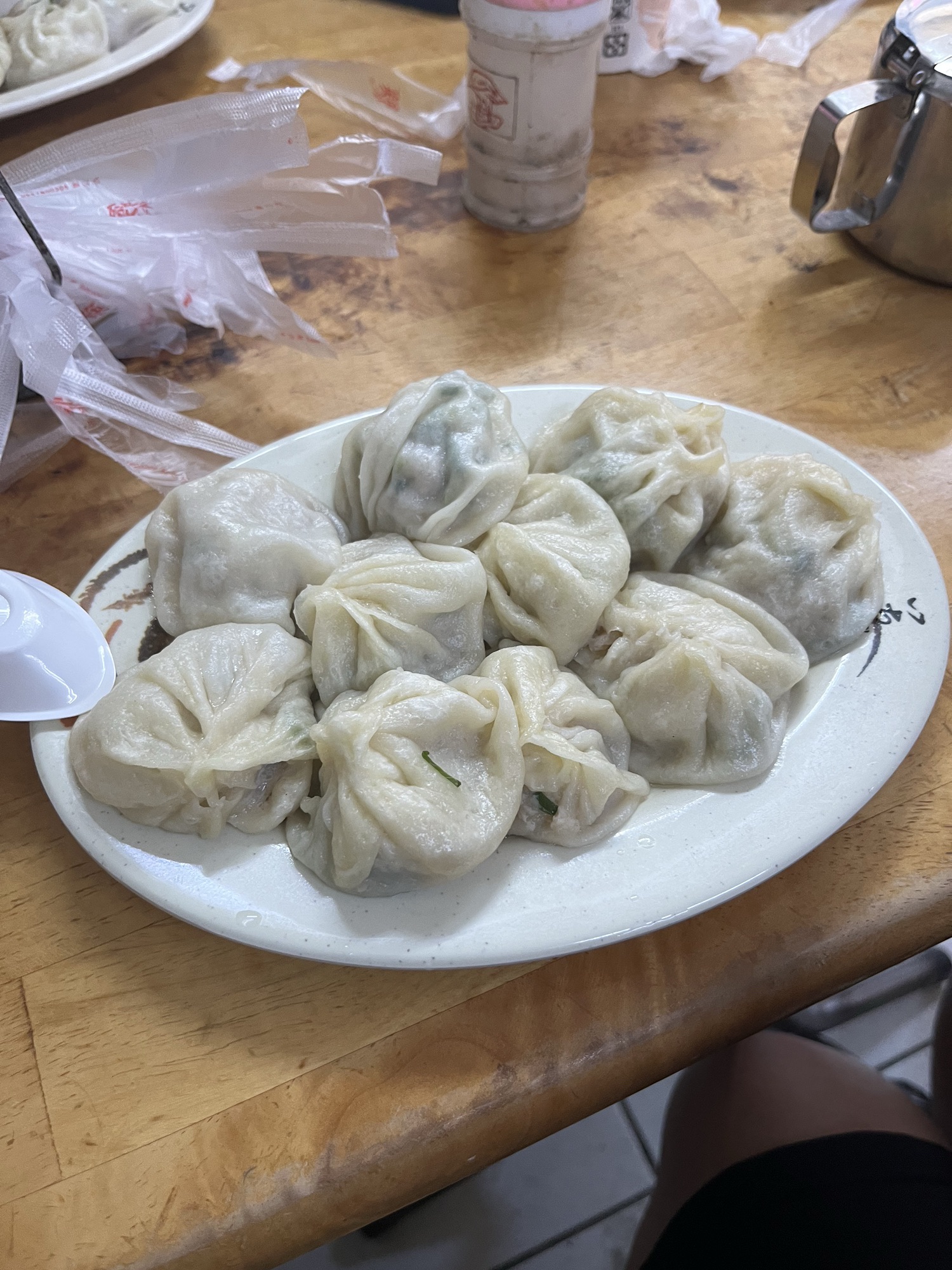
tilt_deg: -52.3
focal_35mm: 26
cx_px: 476
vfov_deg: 67.3
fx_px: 953
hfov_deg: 53.1
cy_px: 635
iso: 160
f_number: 1.6
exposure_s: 1/60
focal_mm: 5.1
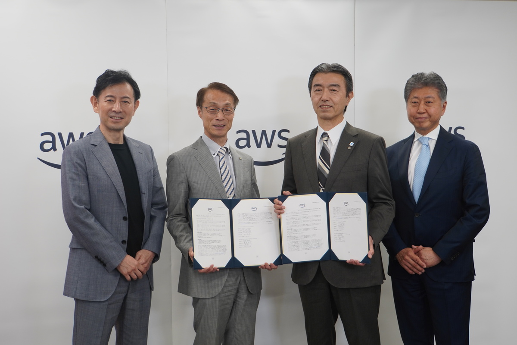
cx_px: 258
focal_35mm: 51
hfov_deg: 39.0
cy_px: 172
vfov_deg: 26.6
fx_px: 730
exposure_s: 1/60
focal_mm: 33.9
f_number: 4.5
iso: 320
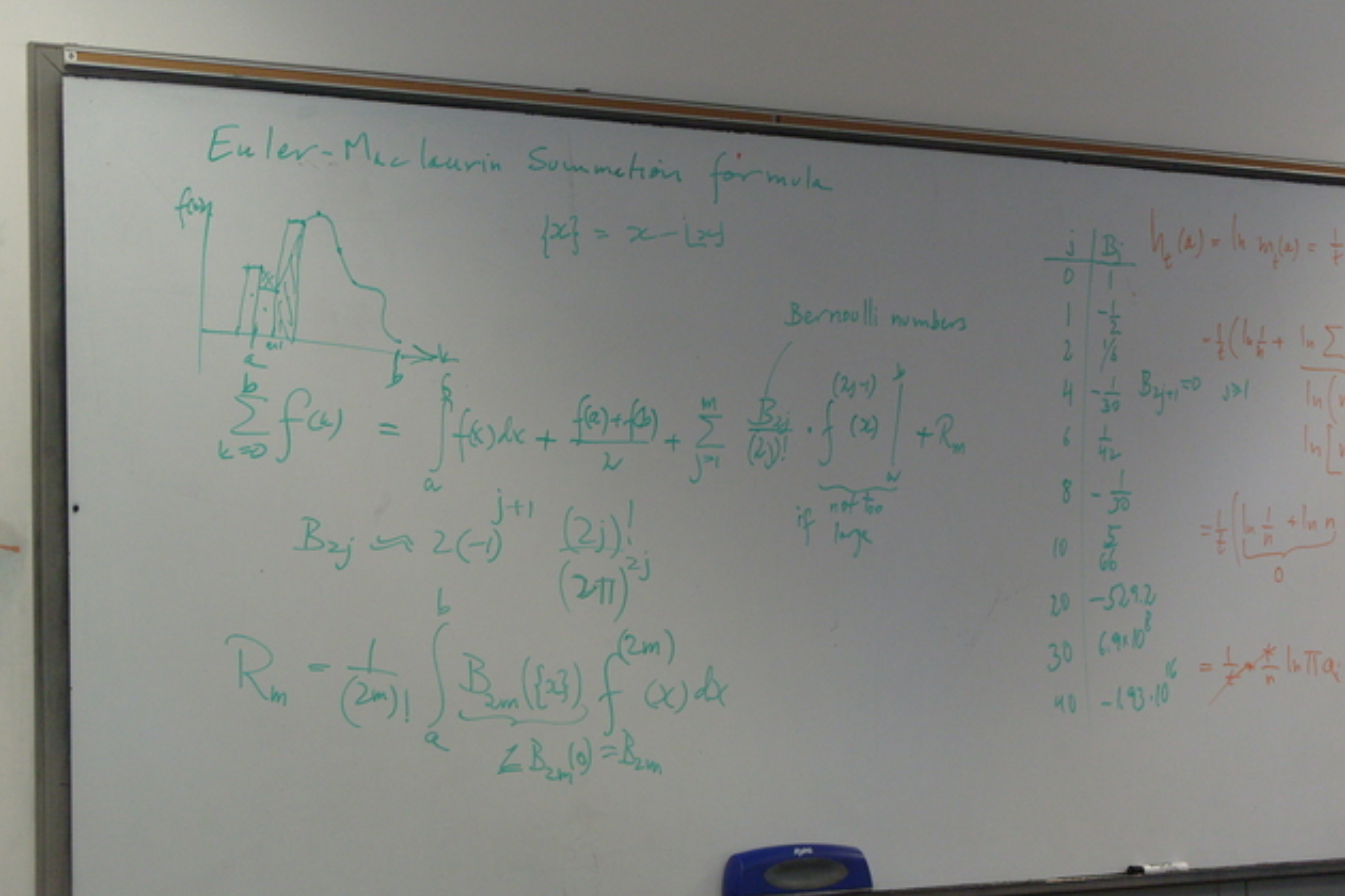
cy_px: 418
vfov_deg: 18.4
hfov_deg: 27.3
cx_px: 672
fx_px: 2765
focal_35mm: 74
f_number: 3.3
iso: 200
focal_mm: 15.5
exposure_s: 1/90
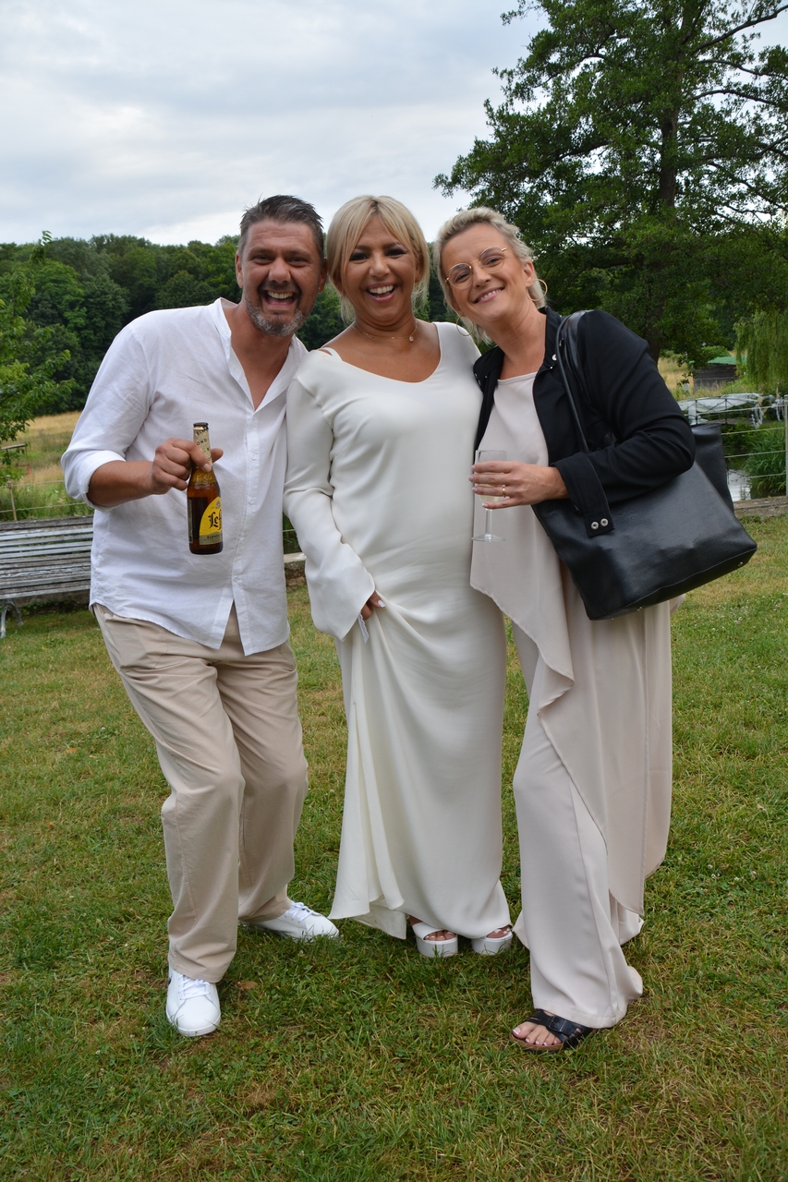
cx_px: 394
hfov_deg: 40.0
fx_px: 1084
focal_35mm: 33
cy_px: 591
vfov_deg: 57.2
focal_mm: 22
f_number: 5.6
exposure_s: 1/160
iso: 200
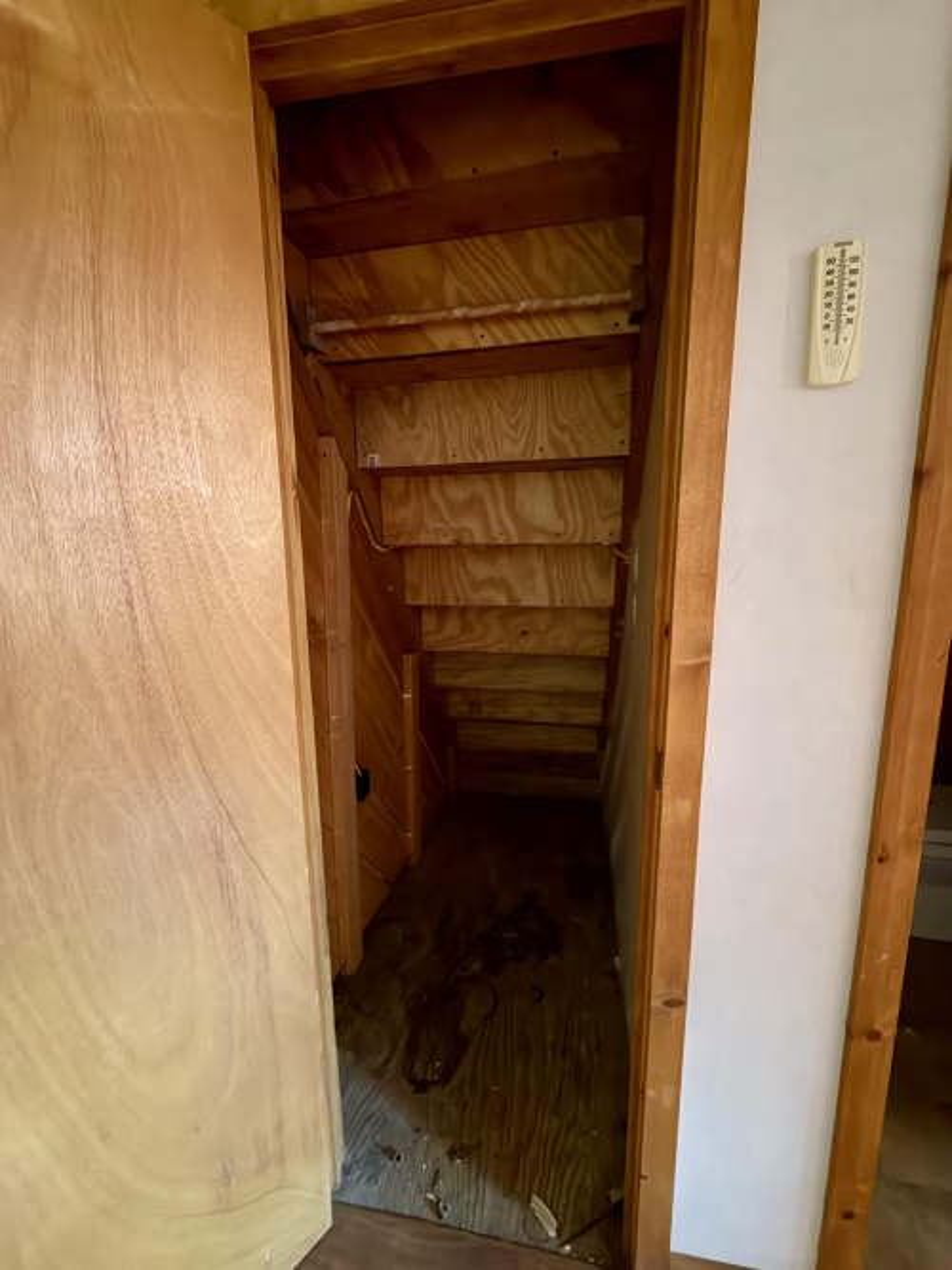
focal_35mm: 14
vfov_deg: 102.1
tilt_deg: -9.1
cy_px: 635
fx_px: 514
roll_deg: +2.0
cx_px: 476
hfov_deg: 85.7
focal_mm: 2.22
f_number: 2.2
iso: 640
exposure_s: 1/12
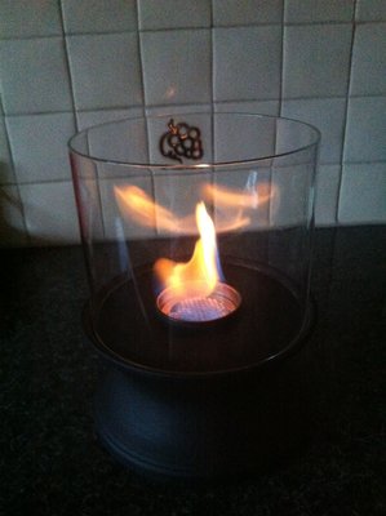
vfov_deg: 52.7
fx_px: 521
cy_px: 258
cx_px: 193
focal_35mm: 35
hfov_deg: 40.6
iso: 1000
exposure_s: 1/15
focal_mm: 3.85
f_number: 2.8
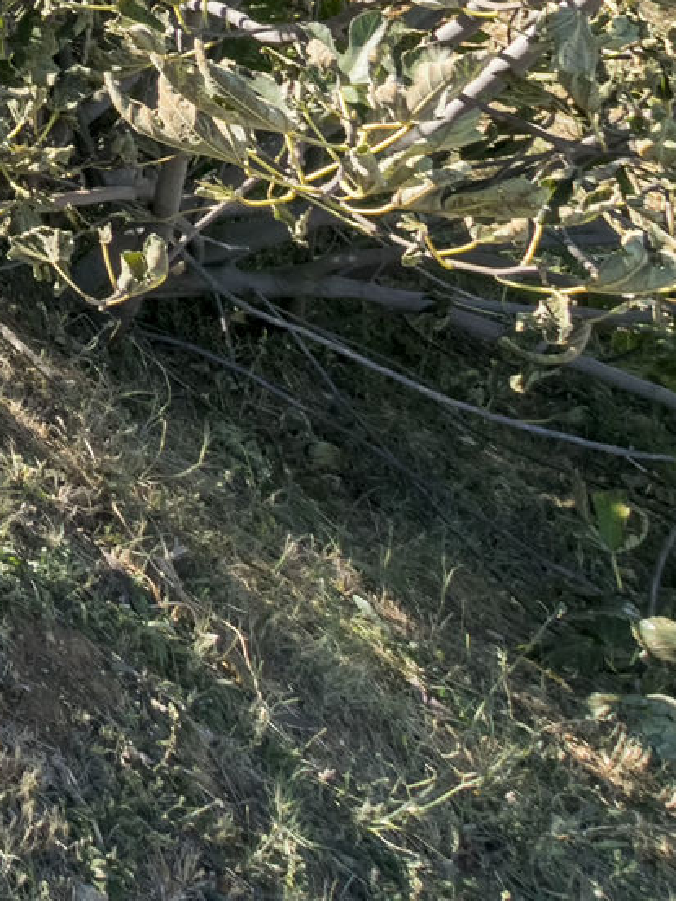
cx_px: -1080
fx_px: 1900
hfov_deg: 13.1
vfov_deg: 21.8
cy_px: -484
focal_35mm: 73
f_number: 8
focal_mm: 10
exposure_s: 1/320
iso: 100
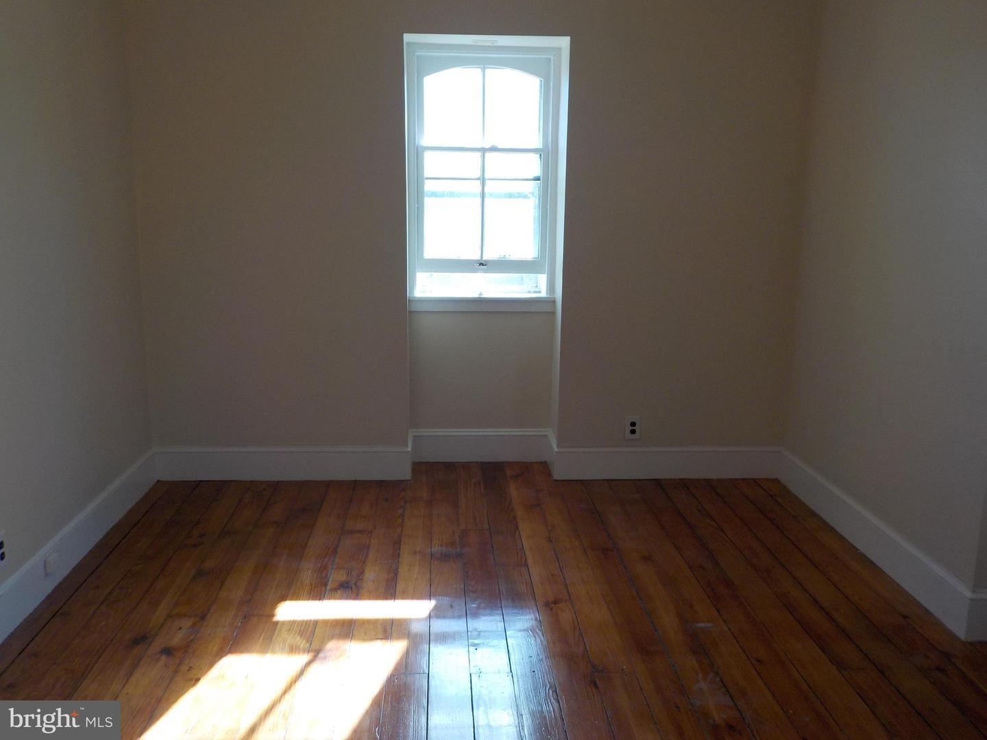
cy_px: 370
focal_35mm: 30
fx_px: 855
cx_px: 494
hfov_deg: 60.0
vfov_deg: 46.8
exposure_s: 1/100
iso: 125
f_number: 3.3
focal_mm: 4.1
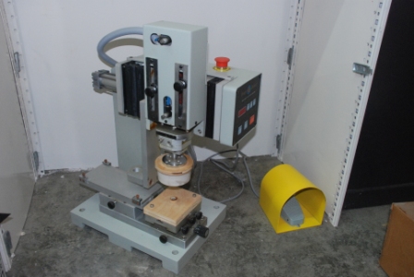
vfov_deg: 40.1
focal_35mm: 33
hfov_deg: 57.2
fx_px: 380
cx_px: 207
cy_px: 138
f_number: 5.6
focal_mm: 22
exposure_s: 1/60
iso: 1250
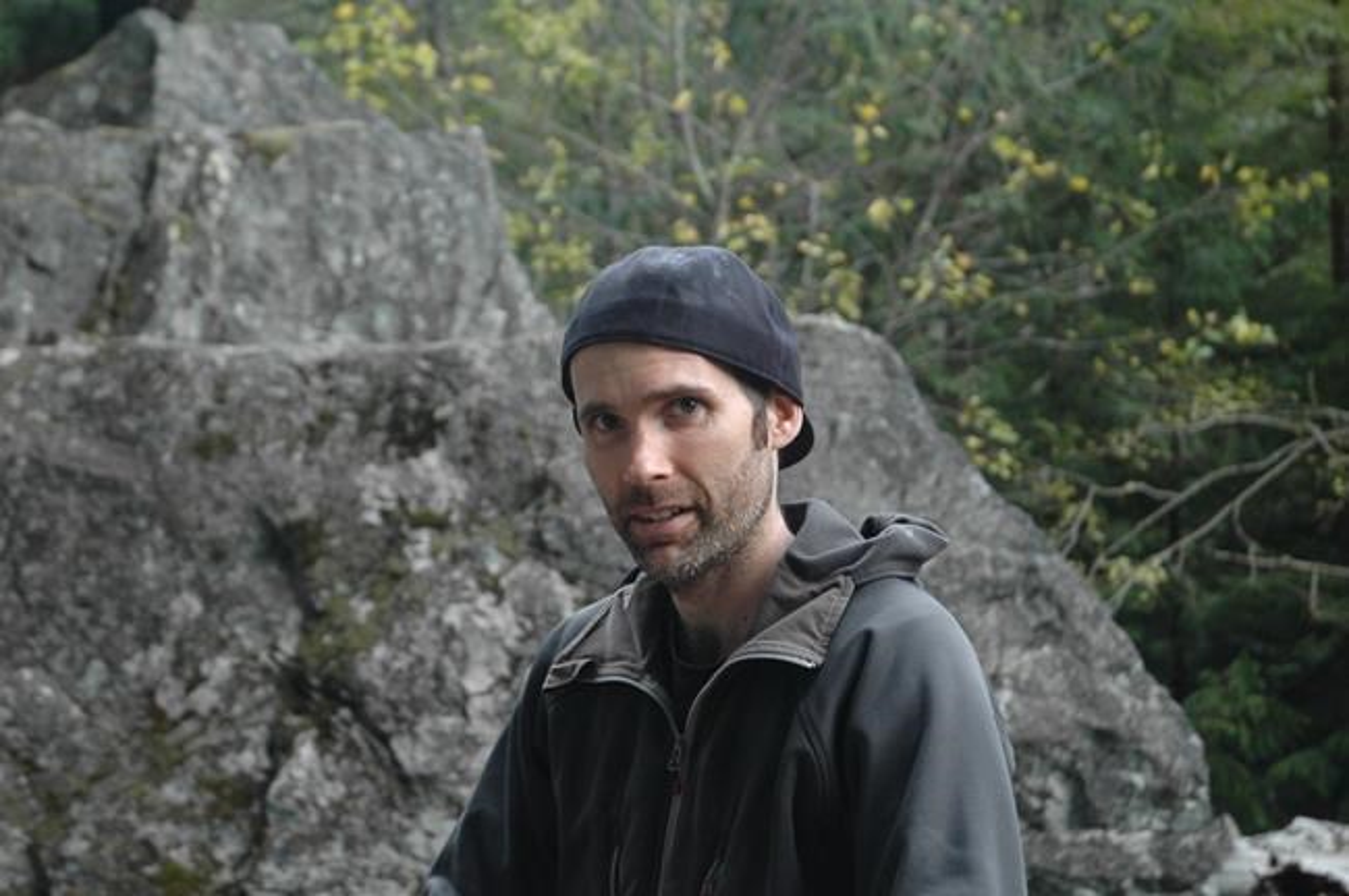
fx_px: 2583
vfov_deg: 19.7
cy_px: 448
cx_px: 674
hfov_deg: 29.3
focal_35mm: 69
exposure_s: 1/40
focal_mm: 46
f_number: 4.5
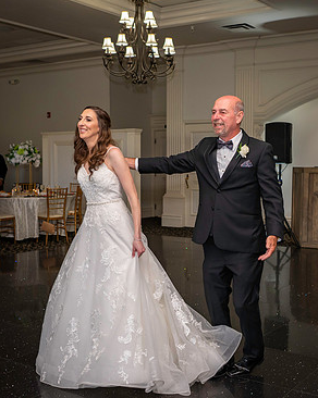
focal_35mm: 48
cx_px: 192
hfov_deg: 31.3
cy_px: 214
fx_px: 566
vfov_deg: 38.8
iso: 800
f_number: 3.5
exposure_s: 1/125
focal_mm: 24
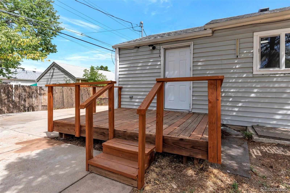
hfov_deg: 93.3
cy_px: 96
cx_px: 145
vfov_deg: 70.4
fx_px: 137
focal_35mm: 17
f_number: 7.1
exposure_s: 1/250
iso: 100
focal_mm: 17
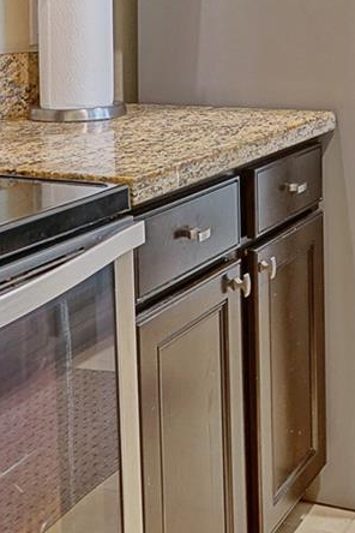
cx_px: 402
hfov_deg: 23.4
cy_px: -18
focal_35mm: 54
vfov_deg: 33.3
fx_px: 799
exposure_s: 1/4
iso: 200
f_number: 5.6
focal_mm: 10
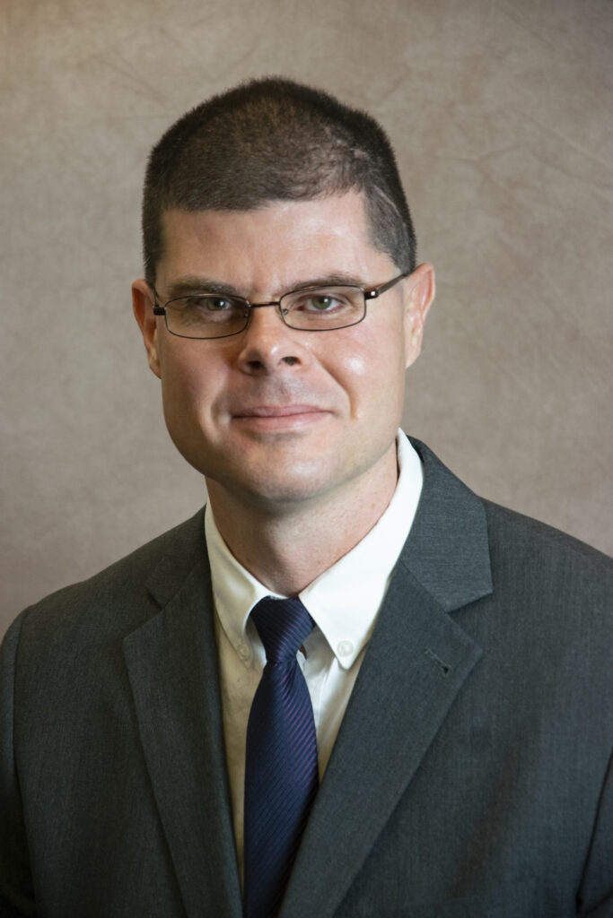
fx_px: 4021
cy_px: 459
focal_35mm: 158
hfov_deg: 8.7
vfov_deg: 13.0
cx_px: 306
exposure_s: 1/60
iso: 900
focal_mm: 105
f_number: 5.6
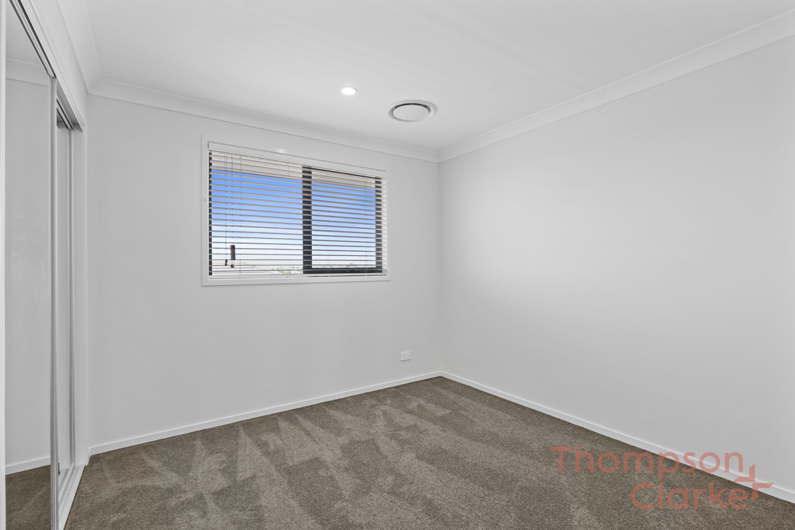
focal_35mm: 16
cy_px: 265
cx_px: 398
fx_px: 364
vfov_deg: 72.1
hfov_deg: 95.0
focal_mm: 11
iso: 1600
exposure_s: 1/30
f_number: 9
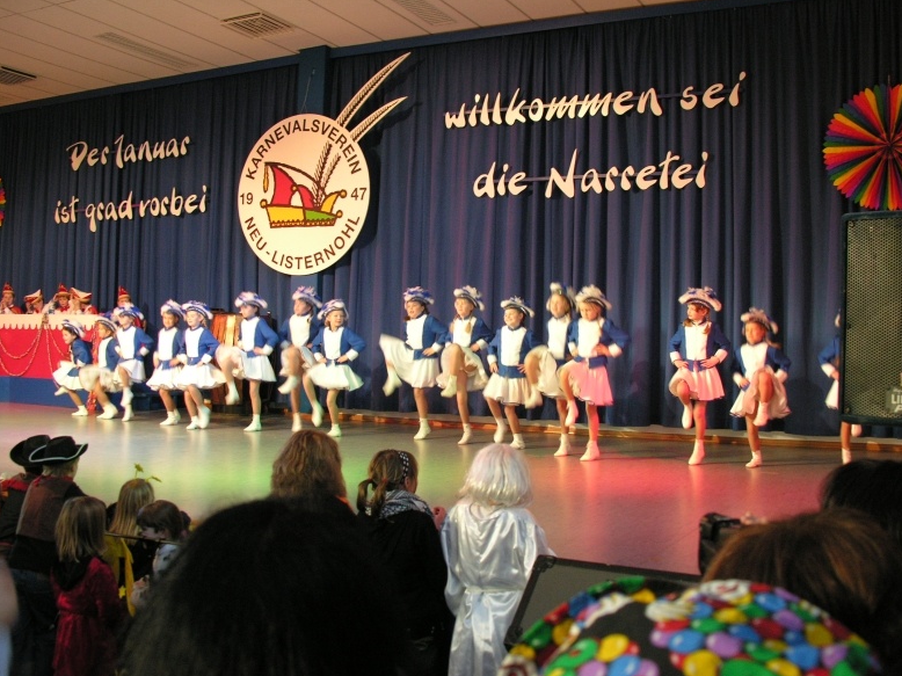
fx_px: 938
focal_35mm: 36
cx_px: 461
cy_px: 336
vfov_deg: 39.6
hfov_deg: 51.4
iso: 200
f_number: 2.8
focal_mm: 8.9
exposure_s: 1/27.6
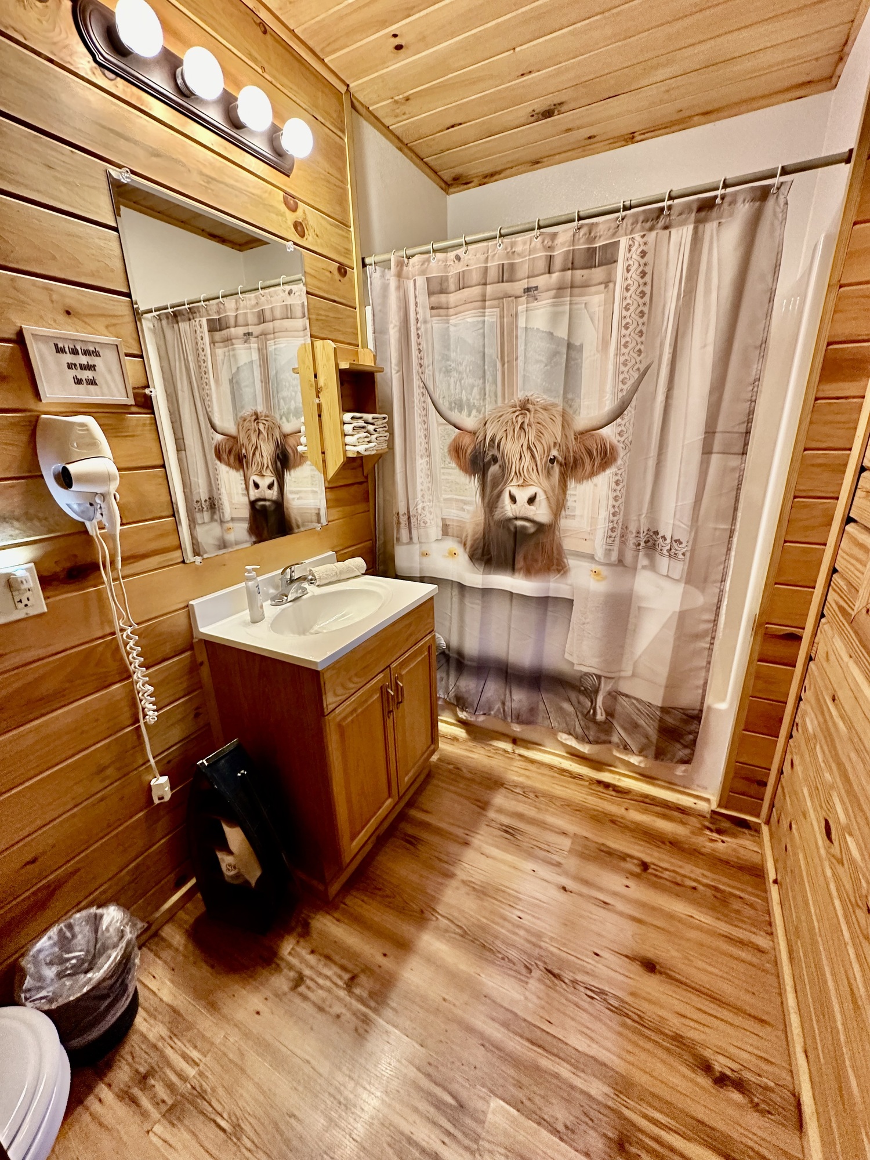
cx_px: 435
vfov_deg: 102.1
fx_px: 469
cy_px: 580
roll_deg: +0.9
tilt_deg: -18.4
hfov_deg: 85.7
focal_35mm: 14
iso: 400
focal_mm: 2.22
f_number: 2.2
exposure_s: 1/60
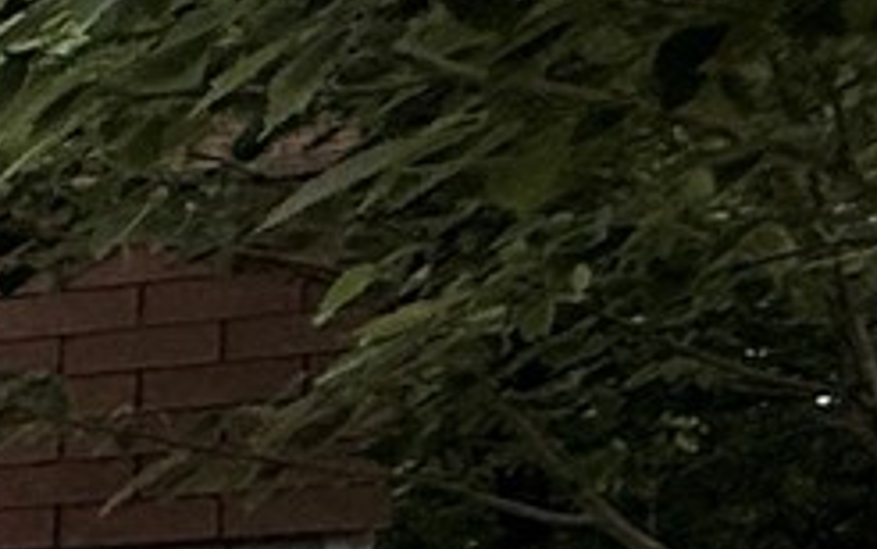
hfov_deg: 8.6
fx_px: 2774
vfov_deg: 10.4
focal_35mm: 116
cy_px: 1116
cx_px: -2506
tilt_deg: -1.8
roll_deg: +1.0
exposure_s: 1/1125
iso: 64
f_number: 2.2
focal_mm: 2.22
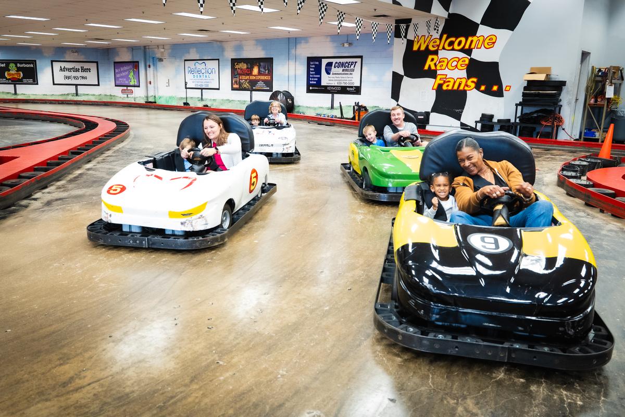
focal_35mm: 29
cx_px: 312
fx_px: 503
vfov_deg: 45.0
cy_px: 208
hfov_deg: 63.7
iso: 6400
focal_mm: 29
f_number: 5
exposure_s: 1/80
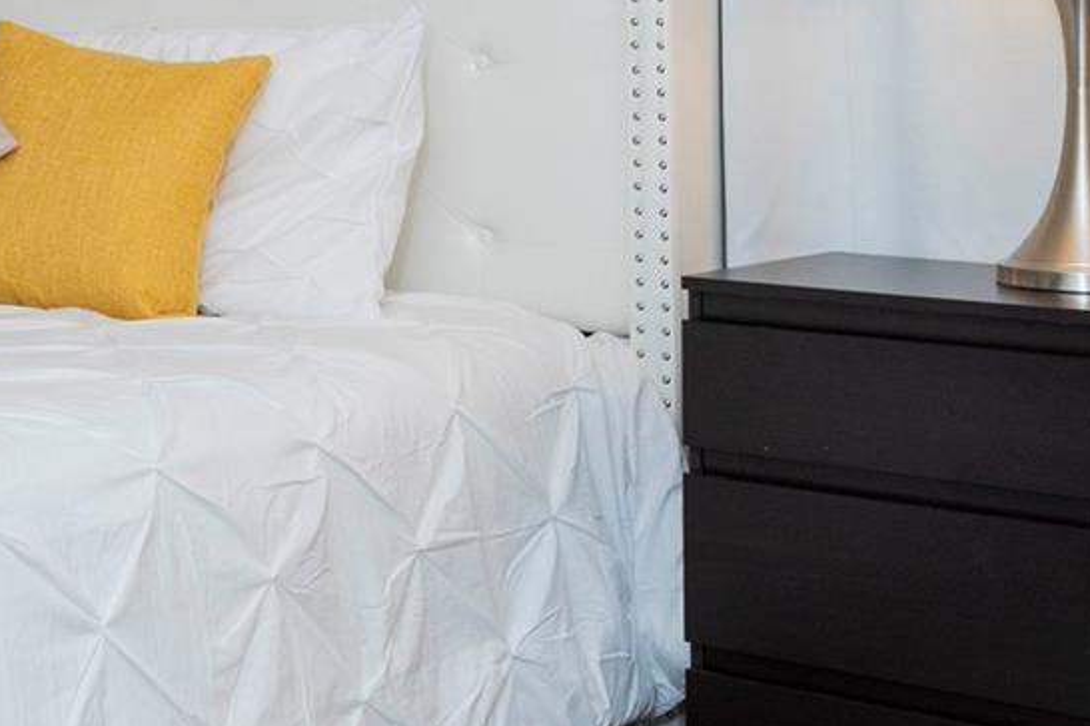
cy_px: -38
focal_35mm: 85
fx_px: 2573
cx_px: -146
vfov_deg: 15.7
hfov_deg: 22.4
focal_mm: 29
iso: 1000
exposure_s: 1/15
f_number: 9
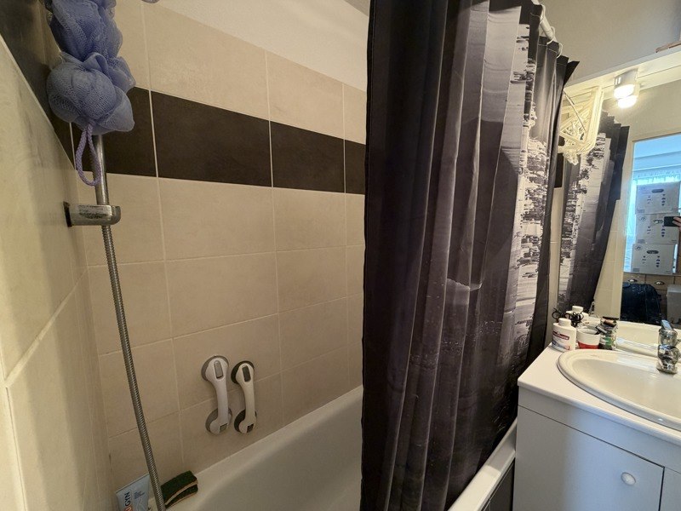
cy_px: 256
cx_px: 340
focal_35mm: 14
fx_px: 275
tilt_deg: -4.8
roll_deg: +2.2
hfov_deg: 102.1
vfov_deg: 85.7
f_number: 2.2
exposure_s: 1/50
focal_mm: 2.22
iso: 200
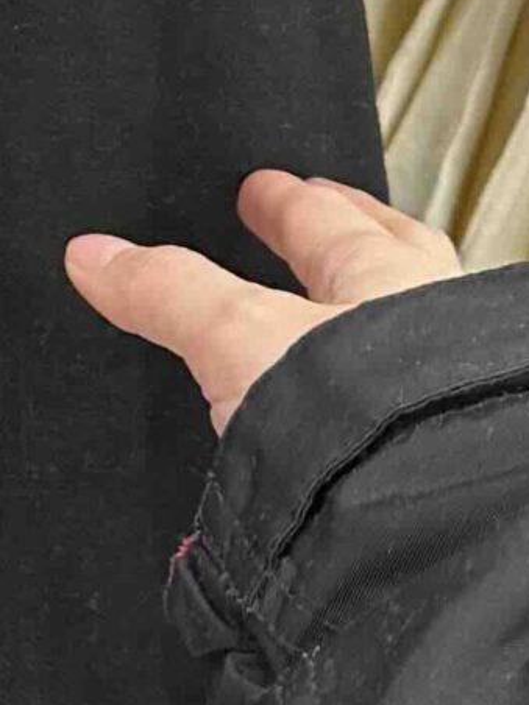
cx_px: -861
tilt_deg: -26.4
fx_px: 2771
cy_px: -114
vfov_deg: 14.1
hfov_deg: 9.4
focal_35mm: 136
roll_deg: -5.1
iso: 125
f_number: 1.78
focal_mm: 6.86
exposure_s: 1/48
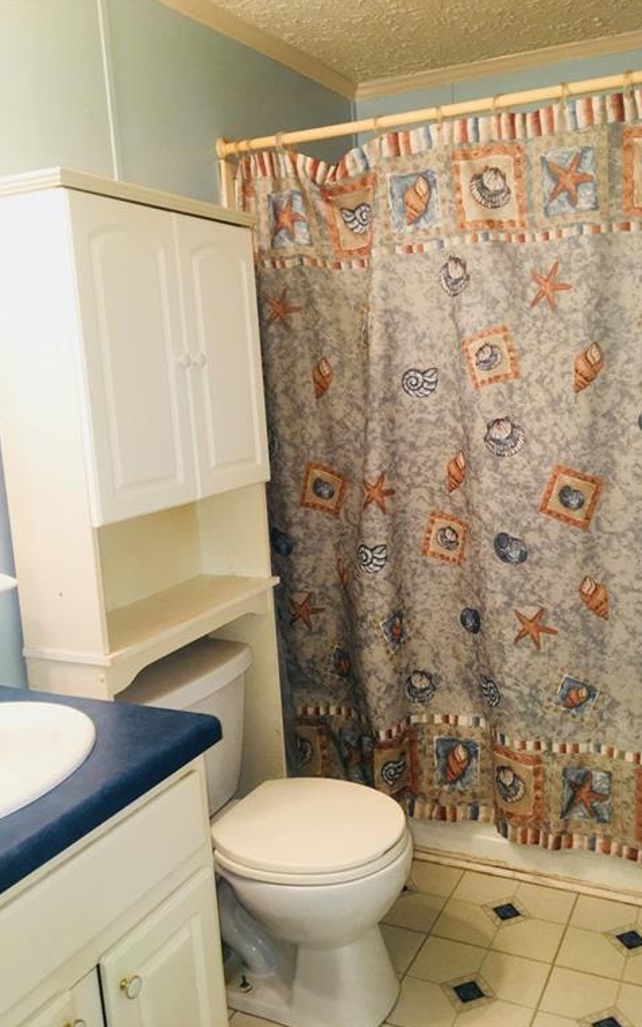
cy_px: 514
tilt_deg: -7.5
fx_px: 868
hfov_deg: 40.5
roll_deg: +2.9
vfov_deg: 61.2
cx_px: 364
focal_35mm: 31
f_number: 2.2
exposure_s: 1/30
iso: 100
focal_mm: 4.15
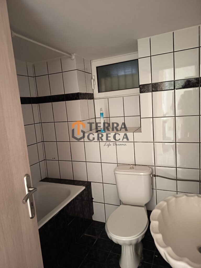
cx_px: 100
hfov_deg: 56.8
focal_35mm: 24
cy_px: 134
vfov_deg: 71.6
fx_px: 186
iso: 3806
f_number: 1.7
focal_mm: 5.27
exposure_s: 1/14.3
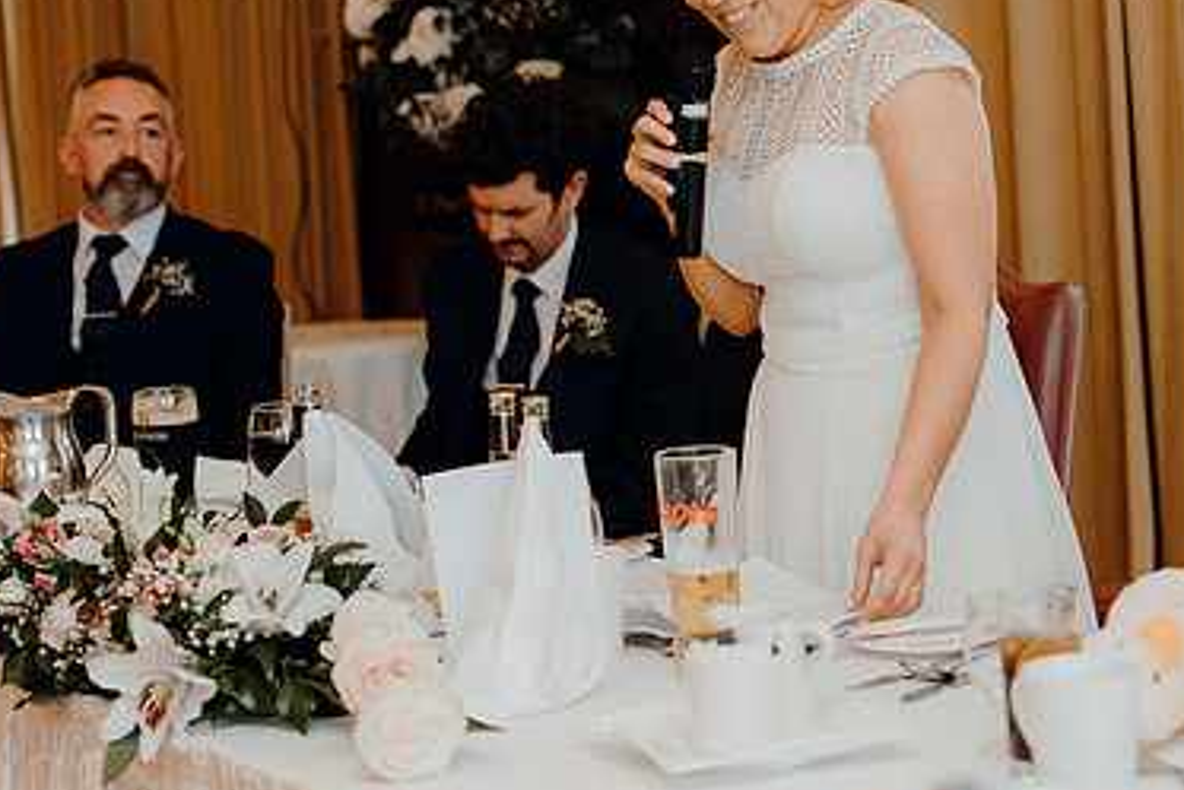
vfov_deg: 14.0
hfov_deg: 20.8
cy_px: 287
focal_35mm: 98
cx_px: 622
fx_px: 3224
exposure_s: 1/200
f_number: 2.8
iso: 1250
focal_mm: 63
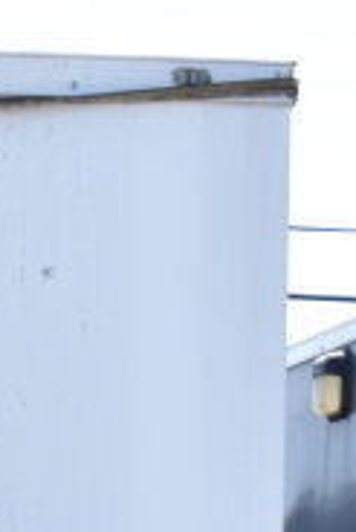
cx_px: -434
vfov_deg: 12.3
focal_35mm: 149
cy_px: 1031
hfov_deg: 8.6
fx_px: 2206
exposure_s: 1/200
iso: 200
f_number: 7.1
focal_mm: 20
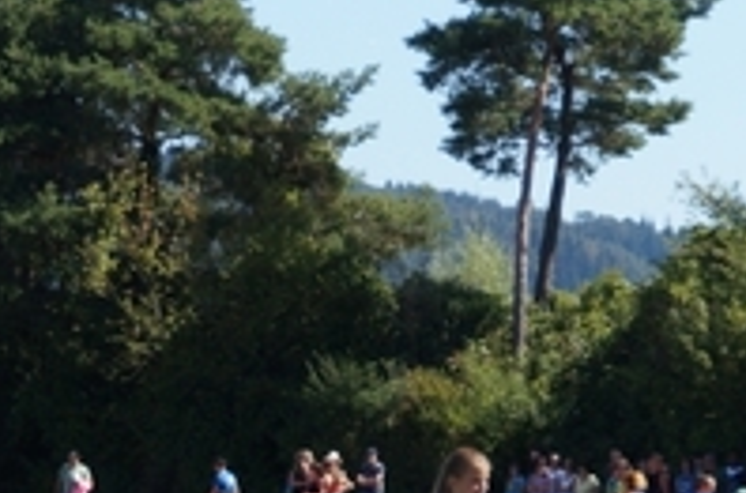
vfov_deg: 5.5
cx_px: 226
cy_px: 574
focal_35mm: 246
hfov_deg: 8.4
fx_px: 5085
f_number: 5.6
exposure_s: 1/2000
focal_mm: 60
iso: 500
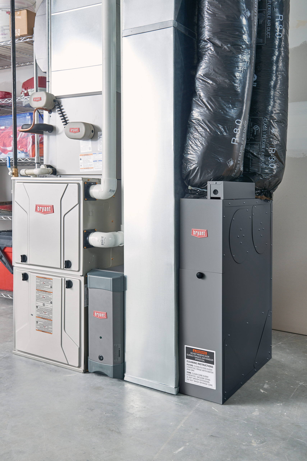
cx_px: 154
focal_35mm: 36
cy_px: 230
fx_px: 460
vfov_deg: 53.1
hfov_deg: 36.9
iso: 100
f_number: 8
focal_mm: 36
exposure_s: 1/125
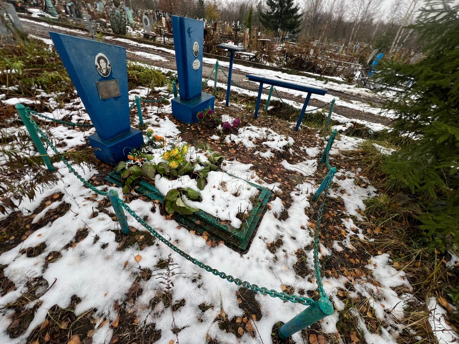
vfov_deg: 89.9
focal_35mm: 13
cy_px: 172
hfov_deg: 106.2
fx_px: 172
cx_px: 230
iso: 32
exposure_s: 1/144
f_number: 1.8
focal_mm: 1.57
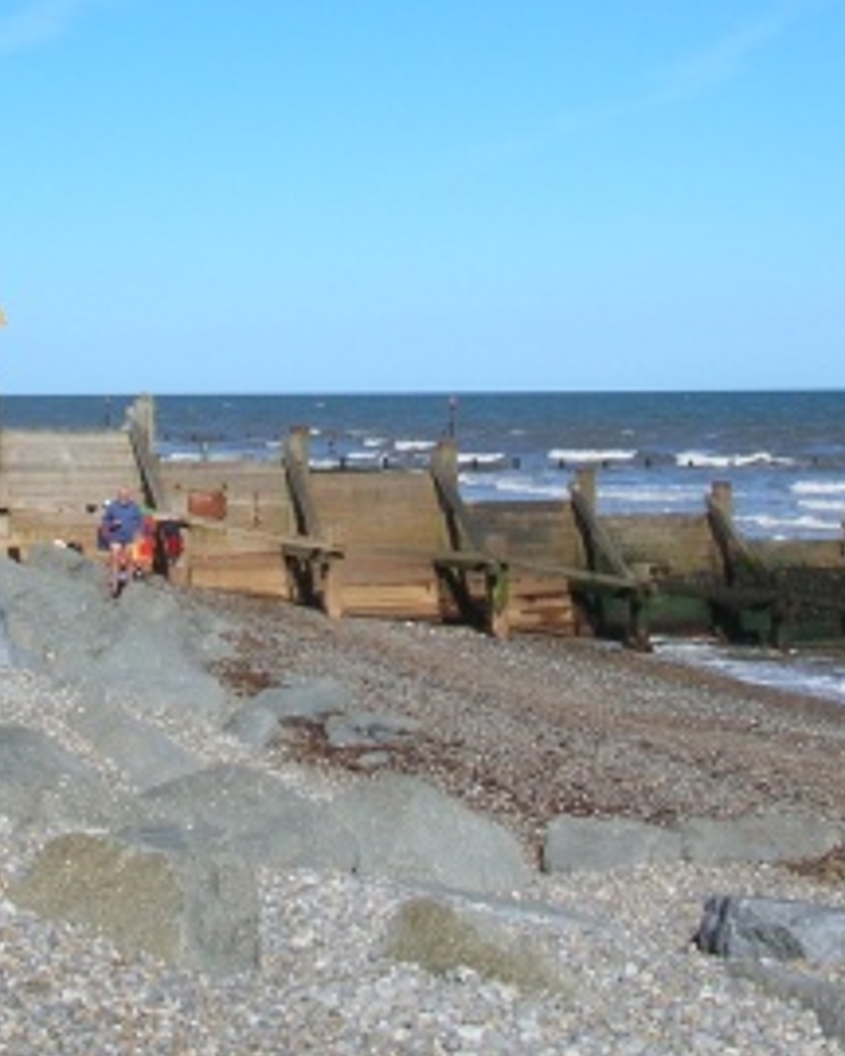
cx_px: 356
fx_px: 2532
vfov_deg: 23.3
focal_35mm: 81
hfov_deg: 18.9
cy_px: 262
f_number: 5.6
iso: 50
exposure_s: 1/380
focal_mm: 5.8
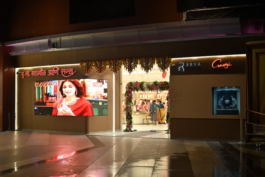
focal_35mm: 54
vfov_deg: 25.1
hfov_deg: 36.9
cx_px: 132
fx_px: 398
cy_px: 88
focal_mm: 54
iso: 1250
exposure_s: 1/100
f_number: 7.1
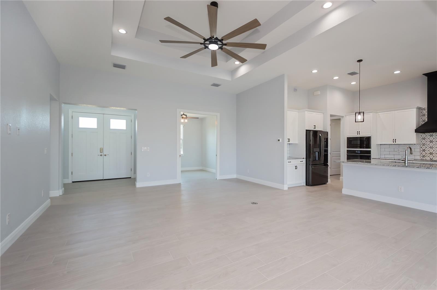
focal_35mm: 15
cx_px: 218
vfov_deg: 77.2
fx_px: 182
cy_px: 145
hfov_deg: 100.5
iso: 100
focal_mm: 10
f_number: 3.5
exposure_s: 1/60
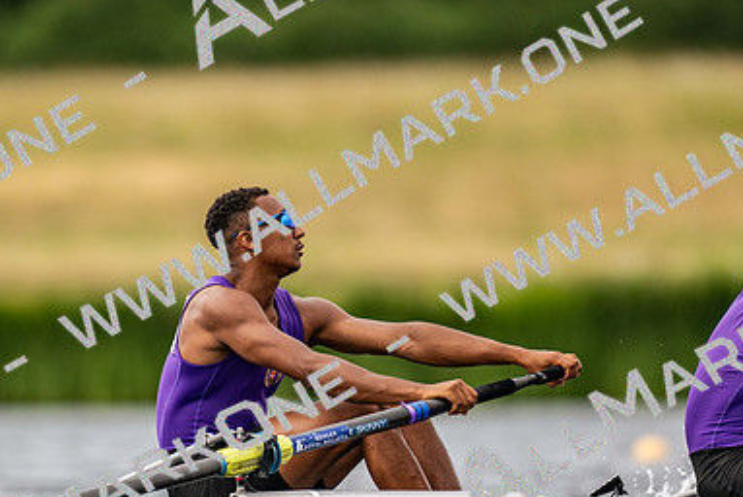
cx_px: 299
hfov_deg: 2.3
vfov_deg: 1.5
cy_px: 354
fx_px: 18754
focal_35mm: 908
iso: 400
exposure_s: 1/2500
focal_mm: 600
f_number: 4
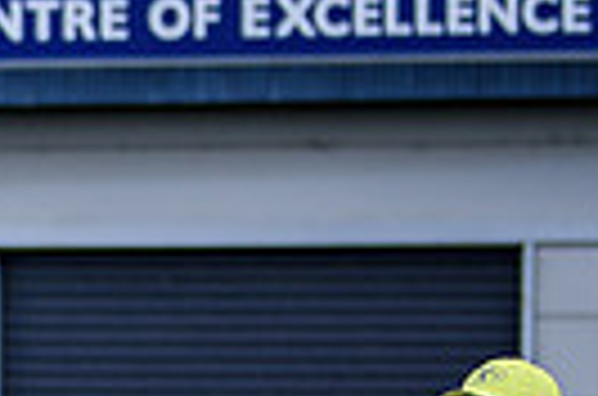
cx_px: -890
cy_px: 839
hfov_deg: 3.3
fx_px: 10092
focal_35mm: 609
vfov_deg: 2.2
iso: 220
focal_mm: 75
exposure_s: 1/1600
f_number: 2.8
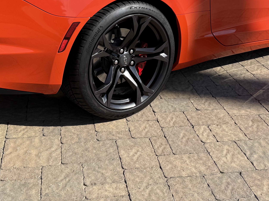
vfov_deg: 26.1
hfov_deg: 34.8
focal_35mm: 55
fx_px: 427
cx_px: 159
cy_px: 39
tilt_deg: -17.7
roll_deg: +2.4
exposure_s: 1/3425
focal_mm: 6.76
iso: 80
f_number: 1.78
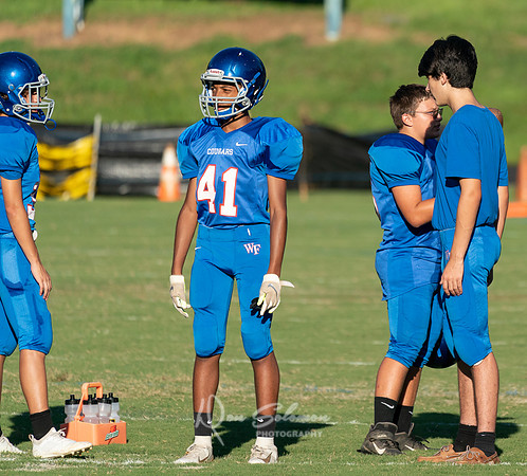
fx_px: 10681
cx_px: 481
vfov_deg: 2.6
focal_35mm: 651
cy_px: 156
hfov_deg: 2.8
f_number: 5.6
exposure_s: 1/3200
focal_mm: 400
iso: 800
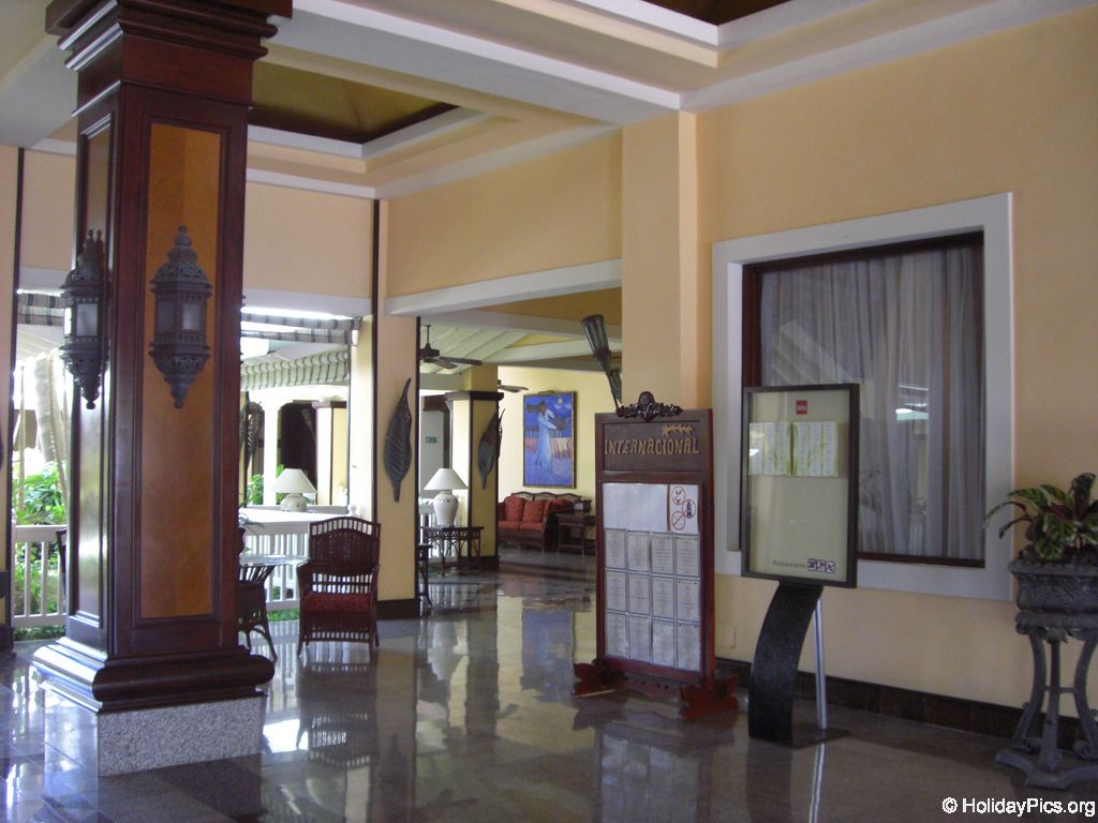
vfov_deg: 37.7
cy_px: 412
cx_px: 549
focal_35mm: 38
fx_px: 1205
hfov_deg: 49.0
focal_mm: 6.2
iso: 200
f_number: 2.7
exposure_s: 1/60
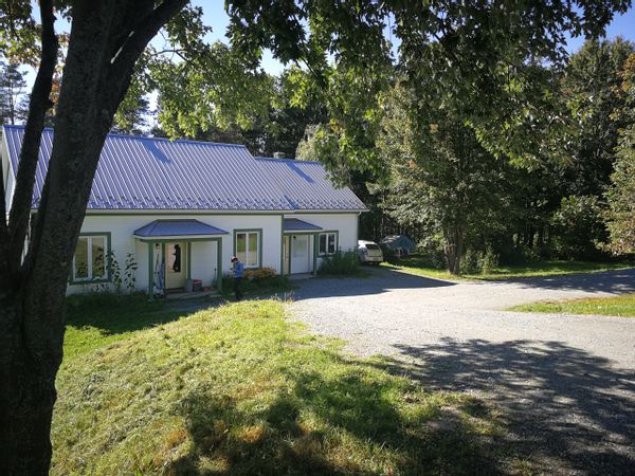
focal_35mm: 27
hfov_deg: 65.3
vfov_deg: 51.4
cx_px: 318
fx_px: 495
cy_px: 238
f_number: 2.2
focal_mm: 3.95
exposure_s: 1/429
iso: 50
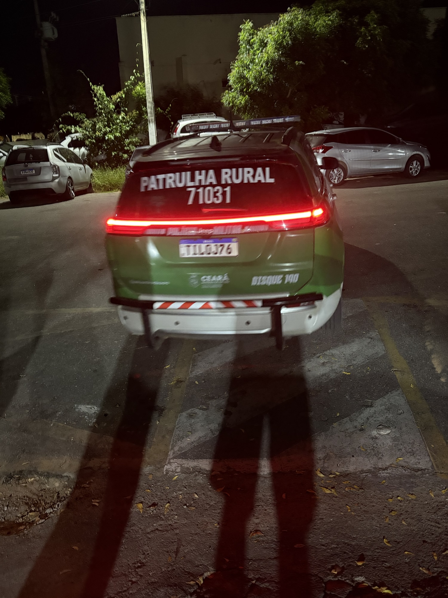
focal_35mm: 26
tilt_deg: -18.0
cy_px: 299
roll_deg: +1.3
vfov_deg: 67.3
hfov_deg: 53.1
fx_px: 449
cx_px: 224
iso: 800
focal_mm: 5.96
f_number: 1.6
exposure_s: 1/24
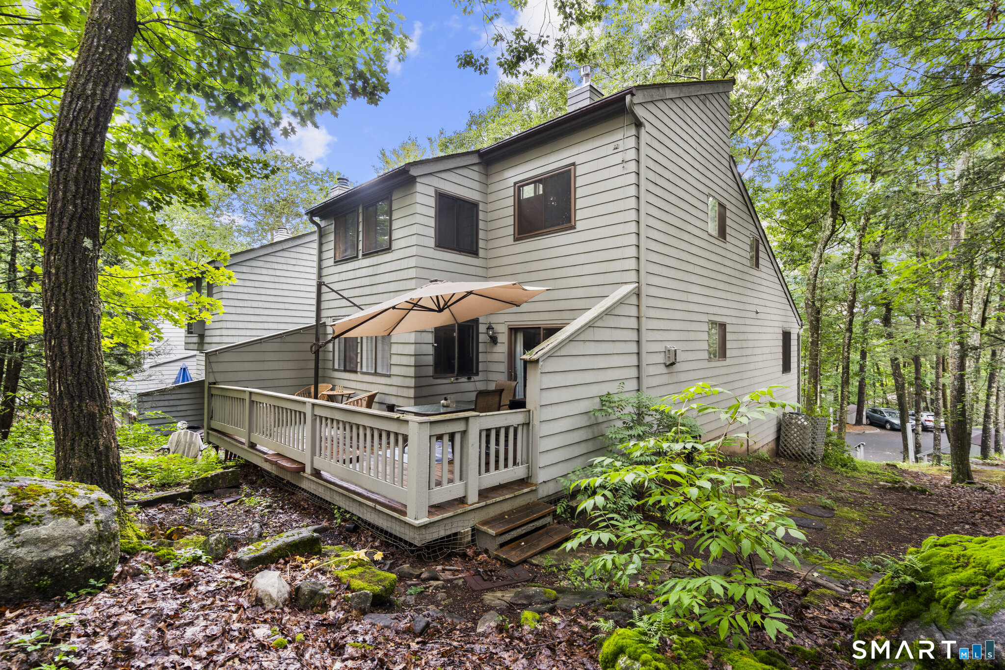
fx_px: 447
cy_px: 335
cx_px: 502
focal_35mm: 16
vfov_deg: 73.7
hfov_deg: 96.7
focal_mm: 16
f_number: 8
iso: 320
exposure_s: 4
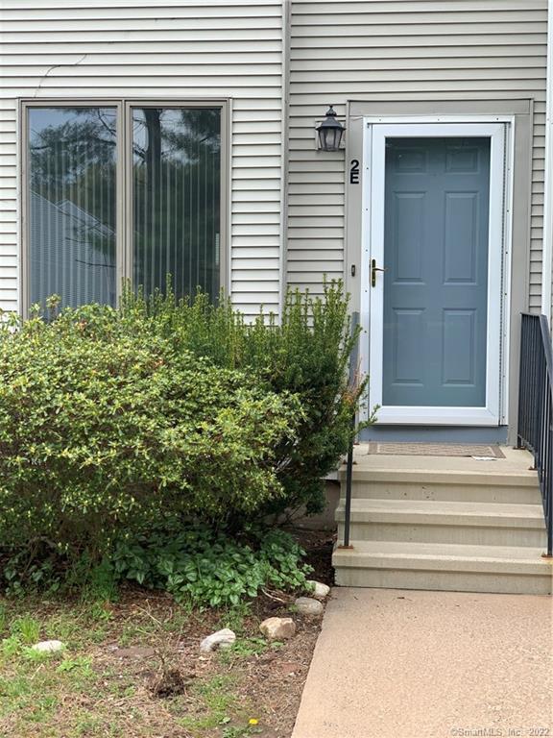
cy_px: 369
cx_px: 276
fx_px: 1108
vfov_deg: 36.8
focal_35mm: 52
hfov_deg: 28.0
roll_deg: -2.4
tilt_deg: -2.4
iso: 16
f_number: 2.4
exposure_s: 1/250
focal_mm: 6
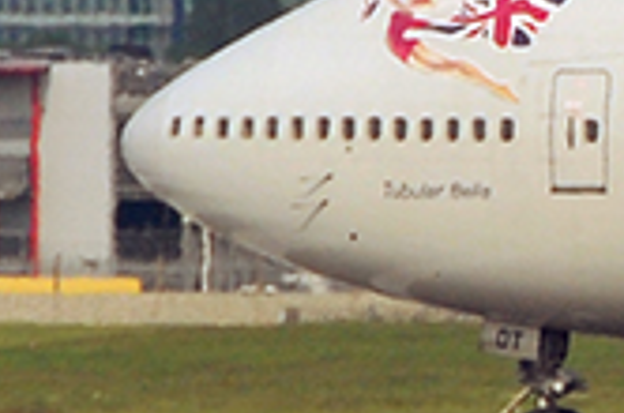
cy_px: 130
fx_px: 28112
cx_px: 2158
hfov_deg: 1.3
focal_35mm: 1625
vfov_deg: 0.8
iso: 320
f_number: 13
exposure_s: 1/640
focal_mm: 150
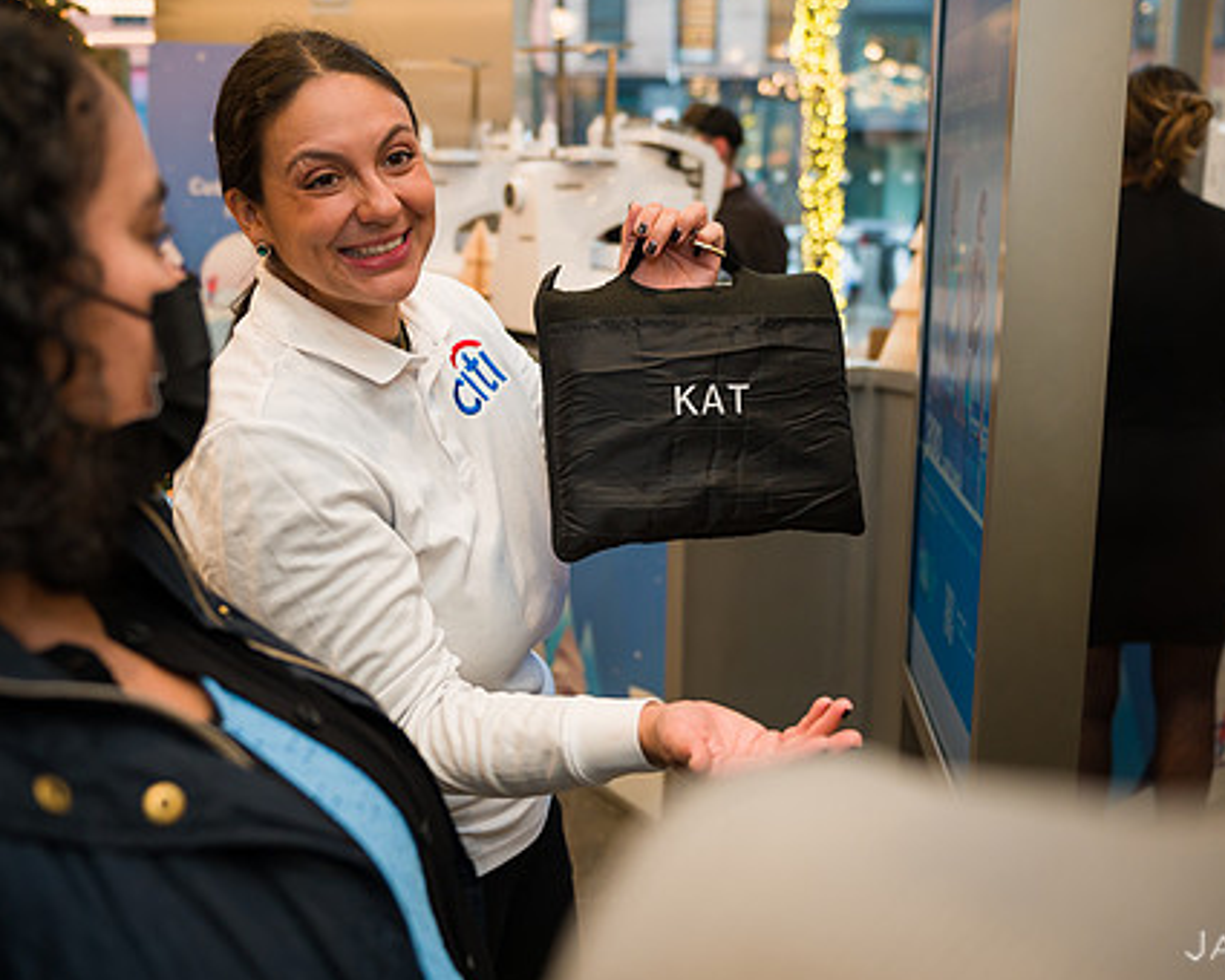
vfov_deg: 36.5
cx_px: 625
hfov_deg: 44.8
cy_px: 467
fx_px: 1486
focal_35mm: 41
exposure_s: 1/200
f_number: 3.2
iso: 400
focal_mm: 32
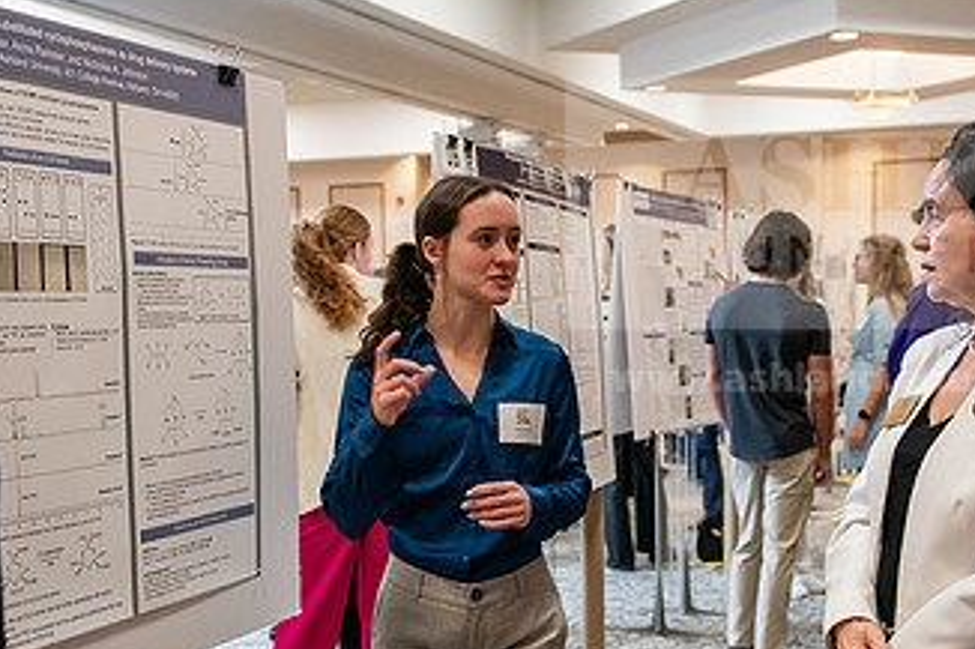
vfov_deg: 23.6
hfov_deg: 35.1
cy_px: 441
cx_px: 476
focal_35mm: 57
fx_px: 1543
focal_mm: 32
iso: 2000
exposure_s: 1/200
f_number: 3.2
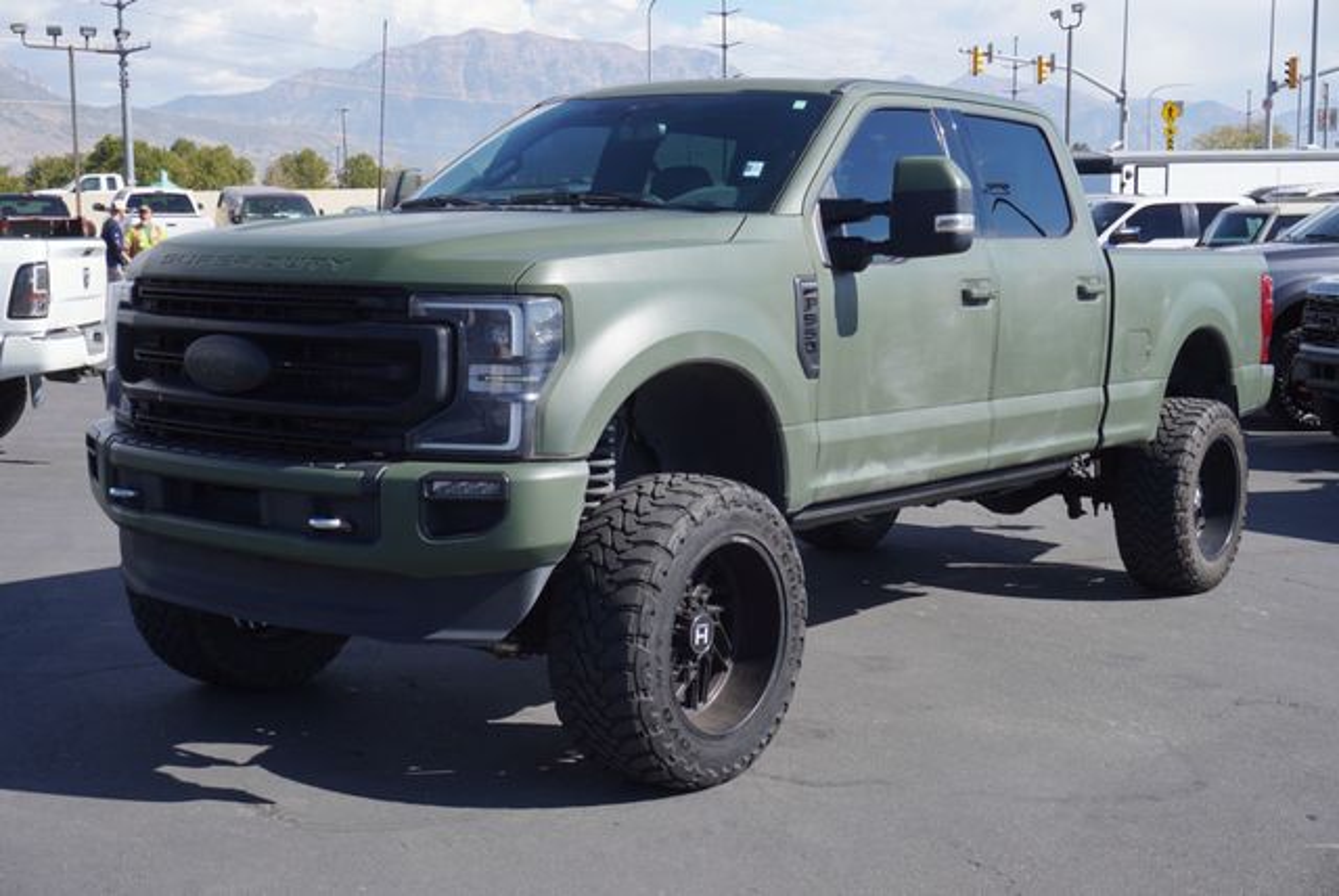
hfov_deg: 42.3
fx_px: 1731
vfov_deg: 29.0
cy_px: 448
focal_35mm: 46
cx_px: 670
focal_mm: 31
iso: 100
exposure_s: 1/125
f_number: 10
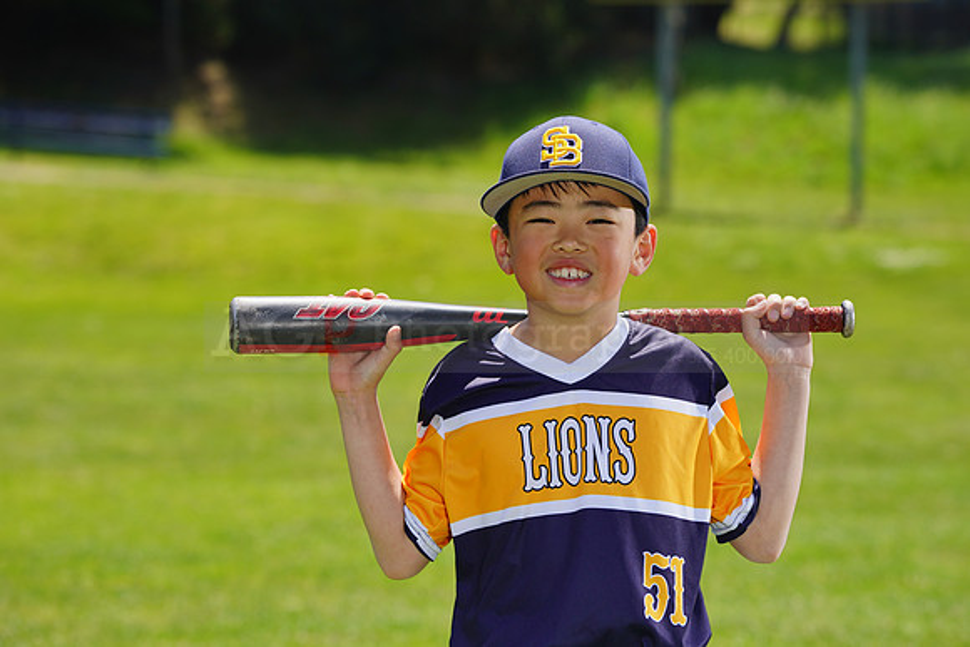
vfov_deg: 7.2
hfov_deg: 10.8
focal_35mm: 190
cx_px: 485
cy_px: 324
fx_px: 5120
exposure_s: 1/250
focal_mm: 190
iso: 100
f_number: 8
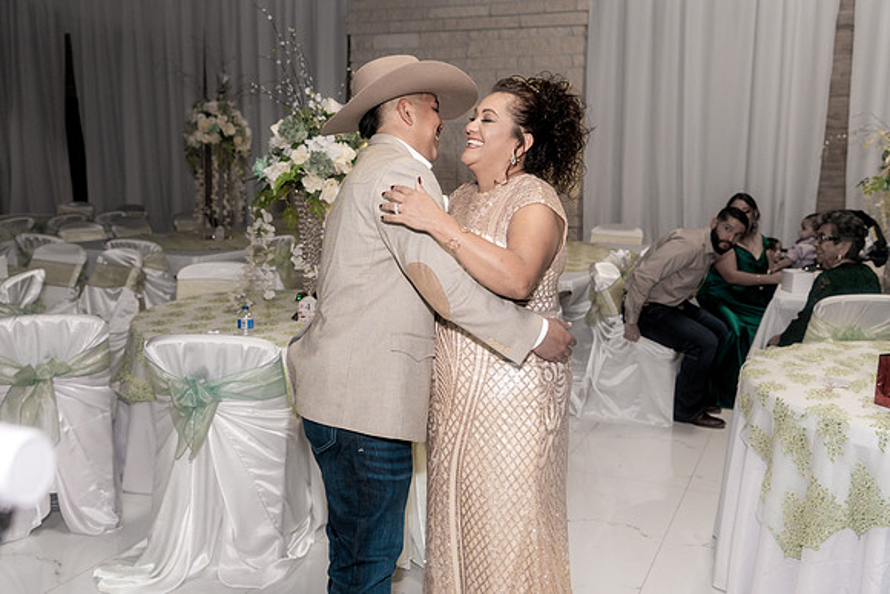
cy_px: 297
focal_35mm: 35
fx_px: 865
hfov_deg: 54.4
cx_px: 445
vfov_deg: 37.9
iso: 2000
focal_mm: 35
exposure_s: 1/250
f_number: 4
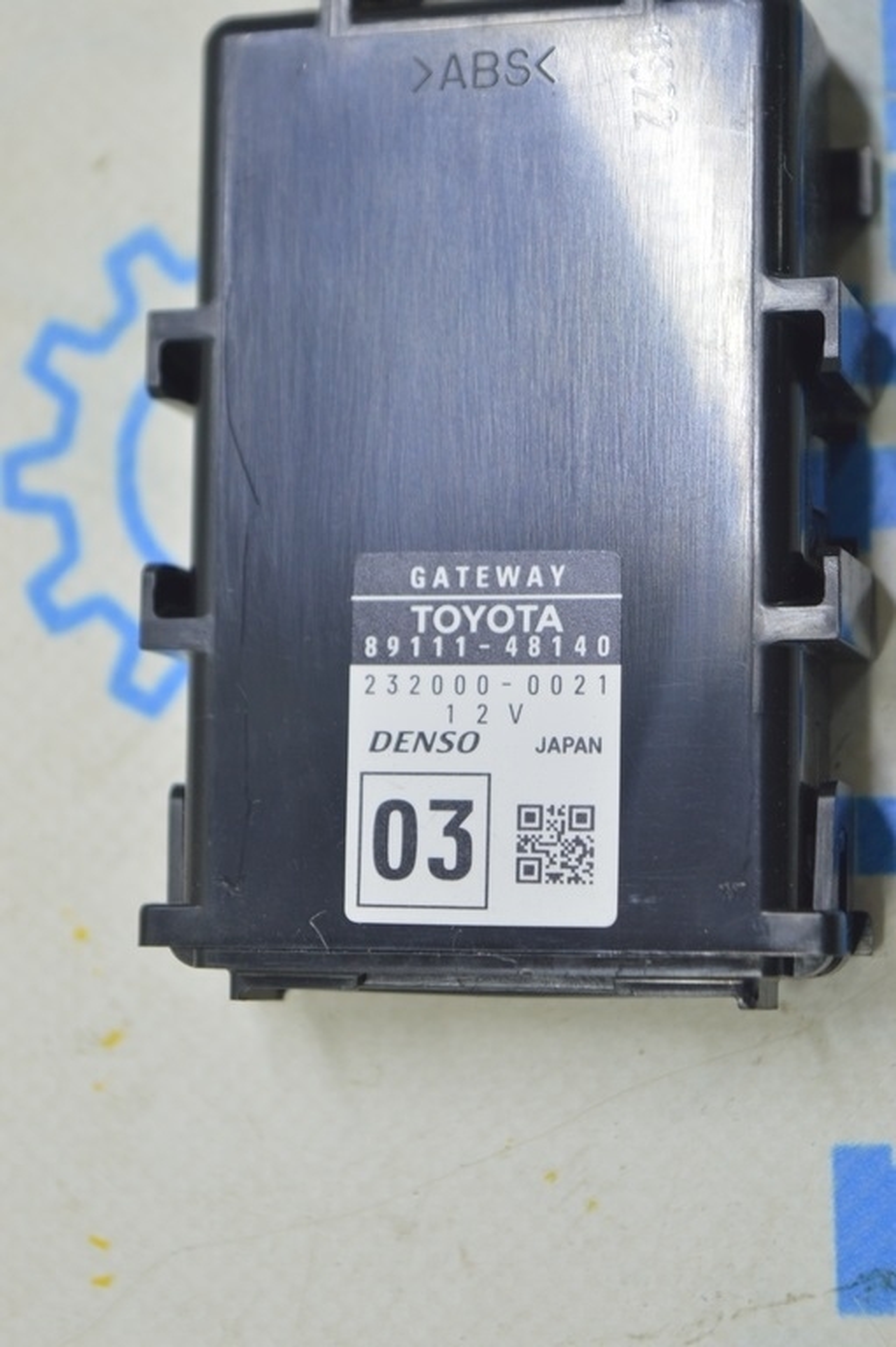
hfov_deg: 16.5
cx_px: 448
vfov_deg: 24.6
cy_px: 674
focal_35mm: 82
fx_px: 3084
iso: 400
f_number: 5.6
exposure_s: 1/20
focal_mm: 55
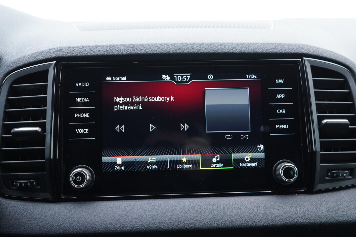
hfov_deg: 53.1
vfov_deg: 36.9
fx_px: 356
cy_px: 118
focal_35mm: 36
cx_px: 178
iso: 320
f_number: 2.8
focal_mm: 24
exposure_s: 1/40
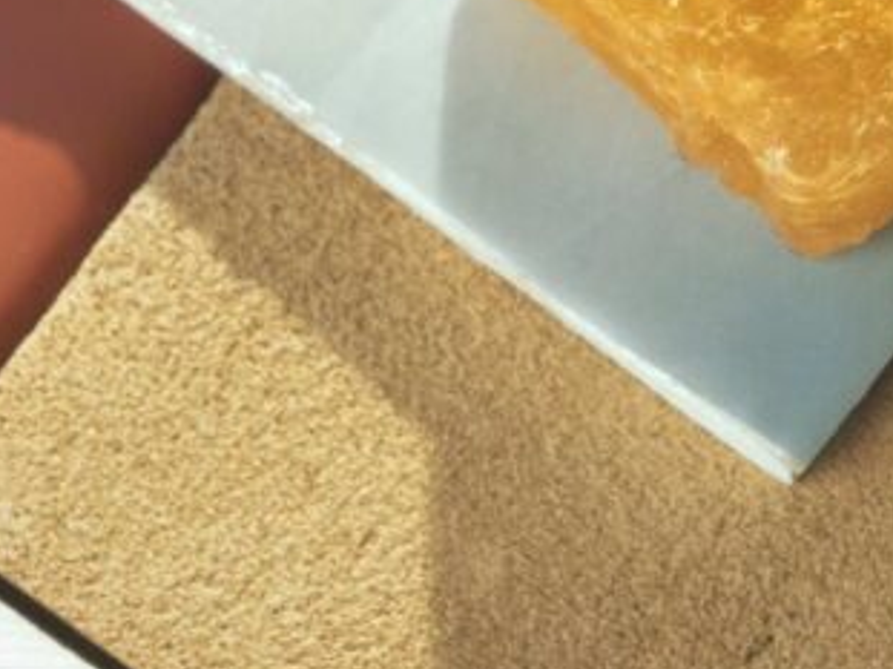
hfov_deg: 9.2
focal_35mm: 214
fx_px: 5518
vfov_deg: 6.9
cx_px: 884
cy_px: 322
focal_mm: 90
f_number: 6.3
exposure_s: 1/125
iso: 400
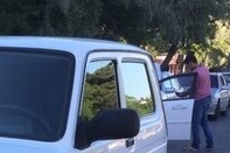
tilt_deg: -11.9
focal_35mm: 101
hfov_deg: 18.8
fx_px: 645
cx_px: -68
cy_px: 207
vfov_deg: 13.0
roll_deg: +0.5
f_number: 2.2
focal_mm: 4.15
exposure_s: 1/380
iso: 32
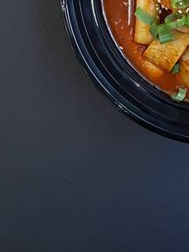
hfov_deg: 21.0
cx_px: 228
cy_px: -4
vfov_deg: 27.9
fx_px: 473
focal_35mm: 65
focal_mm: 5.1
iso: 320
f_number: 1.6
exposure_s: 1/60
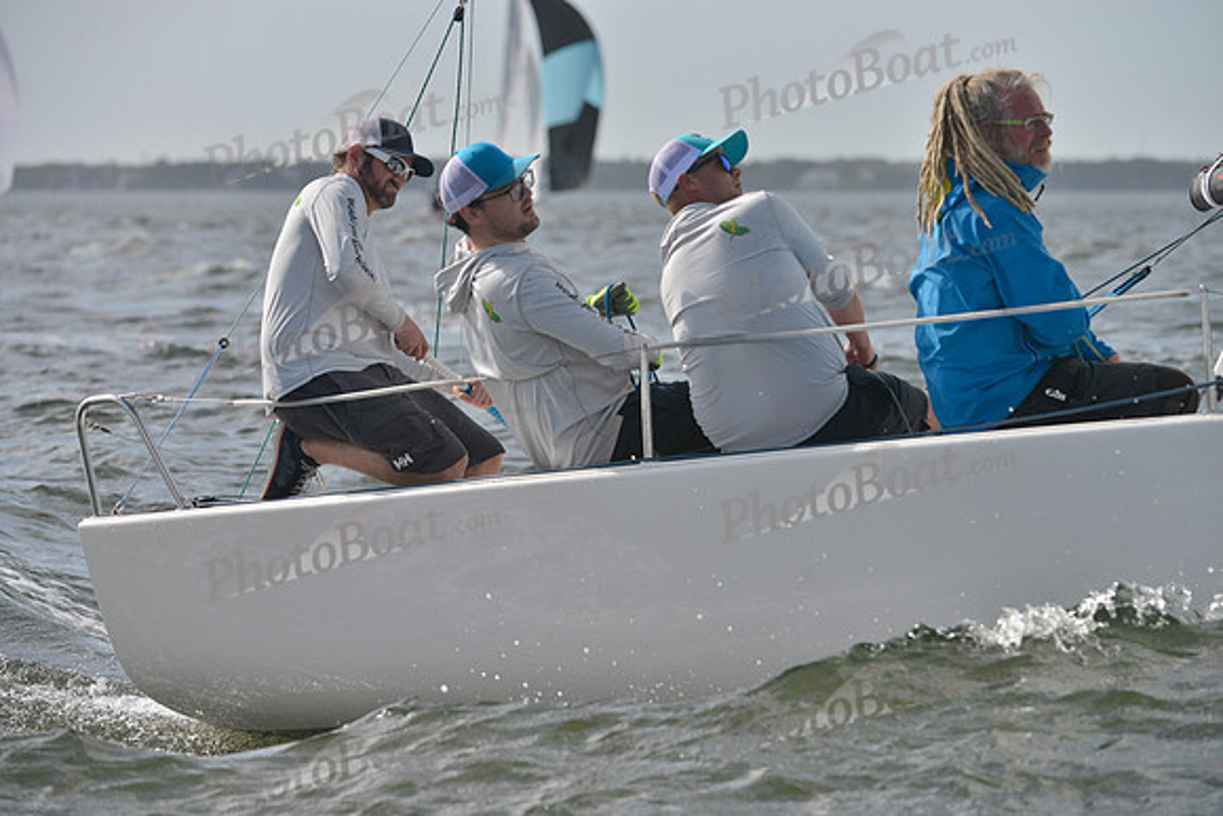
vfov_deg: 6.9
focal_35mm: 200
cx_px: 612
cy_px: 408
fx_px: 6796
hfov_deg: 10.3
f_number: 6.3
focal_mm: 200
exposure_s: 1/2000
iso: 400
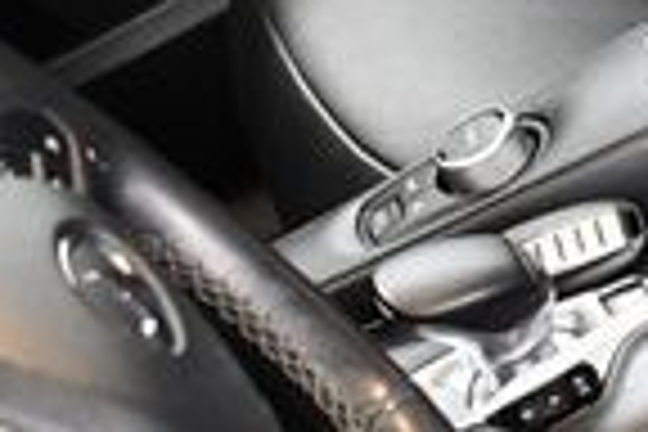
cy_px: 261
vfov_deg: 8.6
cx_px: 1390
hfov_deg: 11.3
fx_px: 2880
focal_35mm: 160
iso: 3200
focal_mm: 18
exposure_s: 1/60
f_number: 3.5
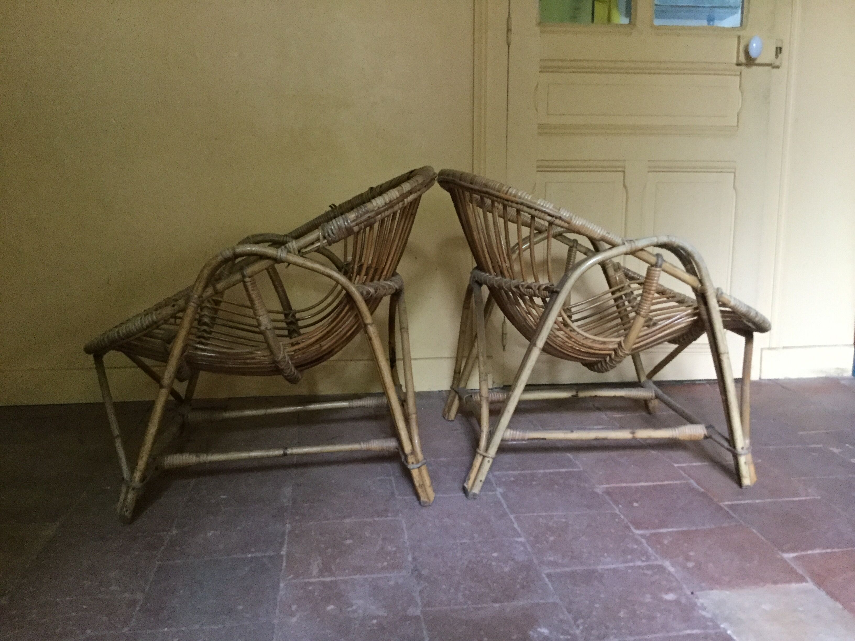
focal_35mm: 31
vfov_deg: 45.4
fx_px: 766
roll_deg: -1.5
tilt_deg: -9.8
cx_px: 428
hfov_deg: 58.4
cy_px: 320
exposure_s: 1/17
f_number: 2.4
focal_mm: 3.3
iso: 250
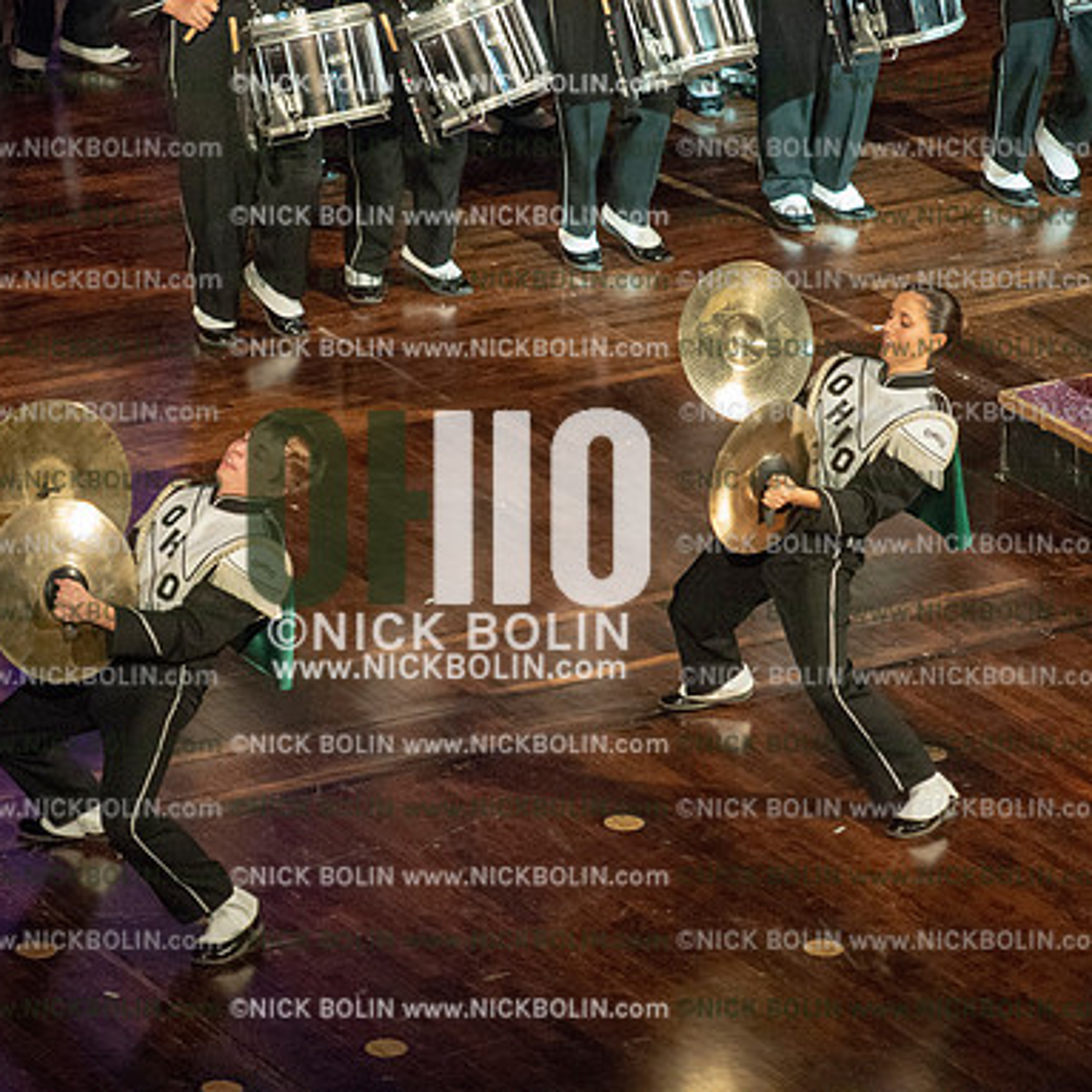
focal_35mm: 257
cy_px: 545
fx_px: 9172
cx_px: 448
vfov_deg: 6.8
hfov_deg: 6.8
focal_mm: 200
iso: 8000
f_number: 5.6
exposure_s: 1/500
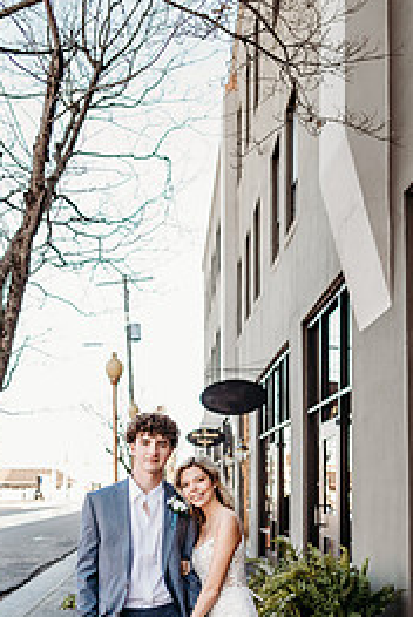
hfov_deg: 32.7
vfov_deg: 45.7
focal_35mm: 41
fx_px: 704
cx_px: 185
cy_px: 462
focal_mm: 24
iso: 160
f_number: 2
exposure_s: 1/320
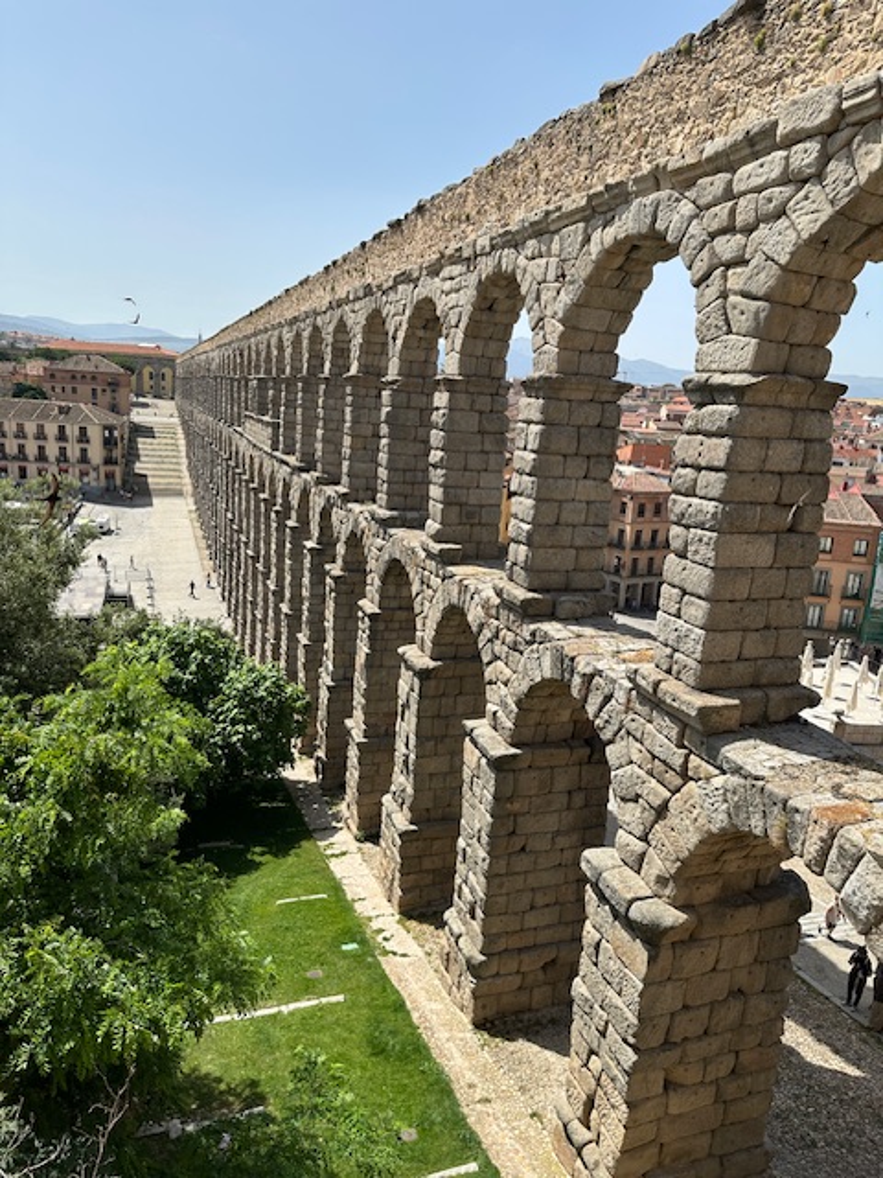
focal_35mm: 24
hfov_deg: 56.8
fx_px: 816
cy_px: 589
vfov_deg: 71.6
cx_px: 442
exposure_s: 1/3597
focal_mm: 6.86
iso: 80
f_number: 1.78
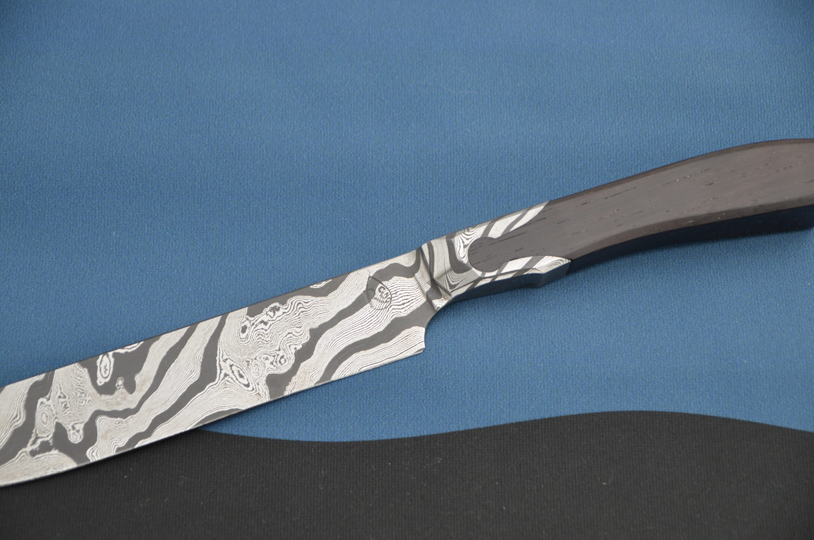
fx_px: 2369
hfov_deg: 19.5
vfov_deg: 13.0
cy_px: 270
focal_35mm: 105
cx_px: 407
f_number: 4.5
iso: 400
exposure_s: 1/80
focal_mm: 70
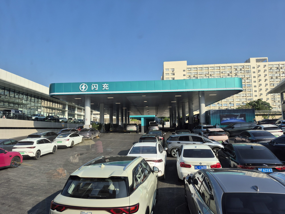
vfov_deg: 58.9
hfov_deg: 73.9
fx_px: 189
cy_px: 107
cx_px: 142
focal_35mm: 23
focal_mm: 5.4
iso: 25
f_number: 1.8
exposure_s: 1/1328
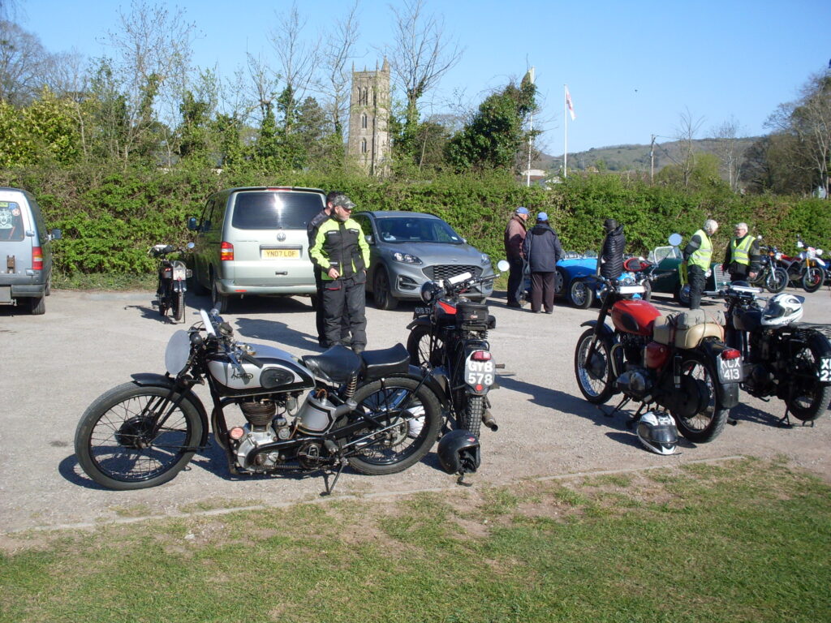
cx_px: 416
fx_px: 912
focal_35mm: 38
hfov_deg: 49.0
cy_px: 312
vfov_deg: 37.7
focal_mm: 6.3
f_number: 8.4
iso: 80
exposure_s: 1/180
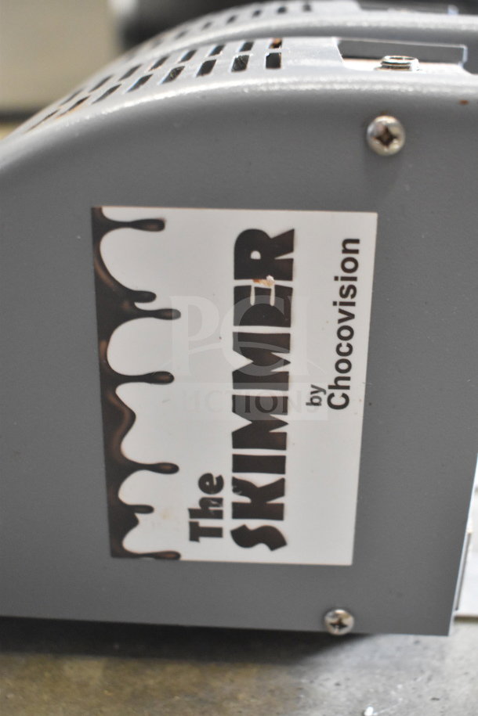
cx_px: 239
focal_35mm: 48
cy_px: 358
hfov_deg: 28.1
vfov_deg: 41.1
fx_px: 956
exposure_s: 1/50
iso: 4500
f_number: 4.5
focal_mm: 32
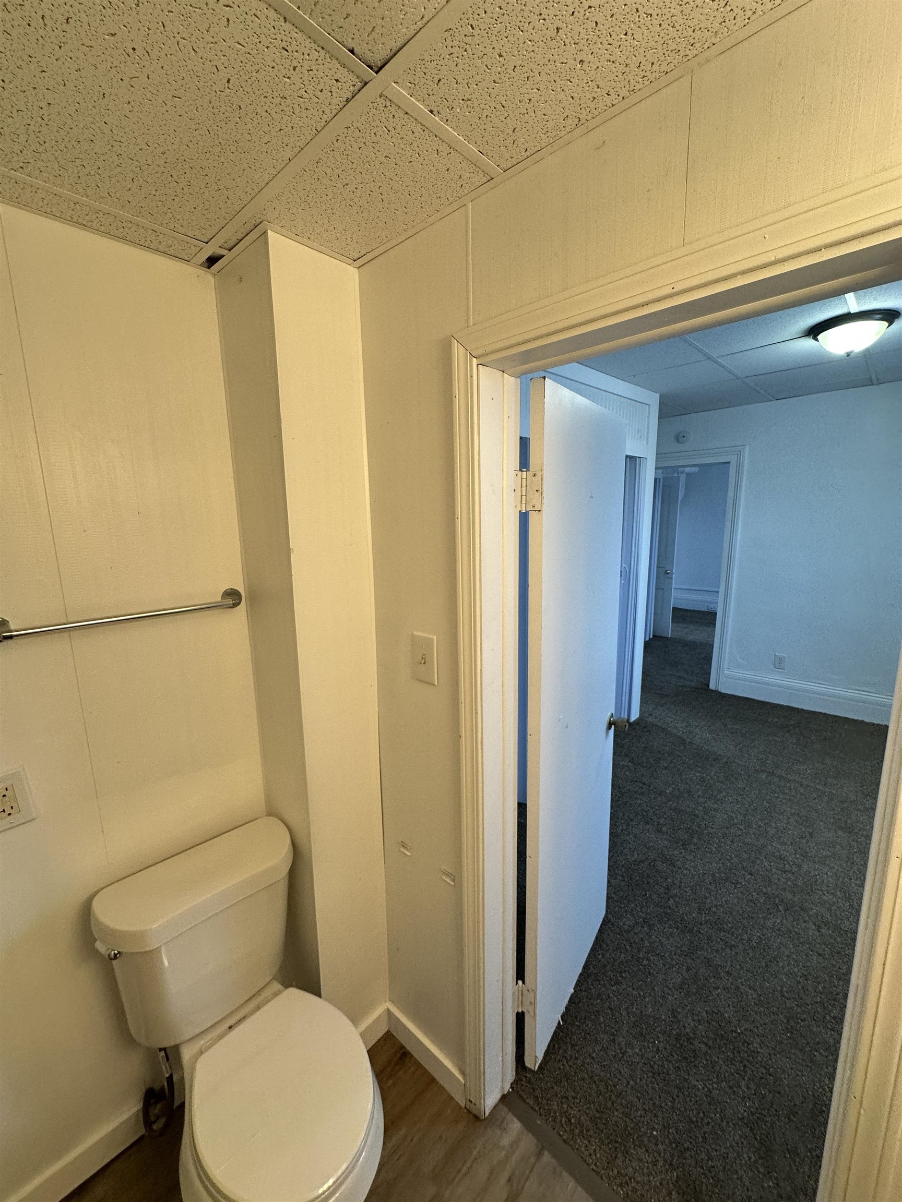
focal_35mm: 14
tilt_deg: -9.1
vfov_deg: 102.1
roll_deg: +0.7
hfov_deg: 85.7
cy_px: 601
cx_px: 451
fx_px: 486
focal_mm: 2.22
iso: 160
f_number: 2.2
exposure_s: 1/120
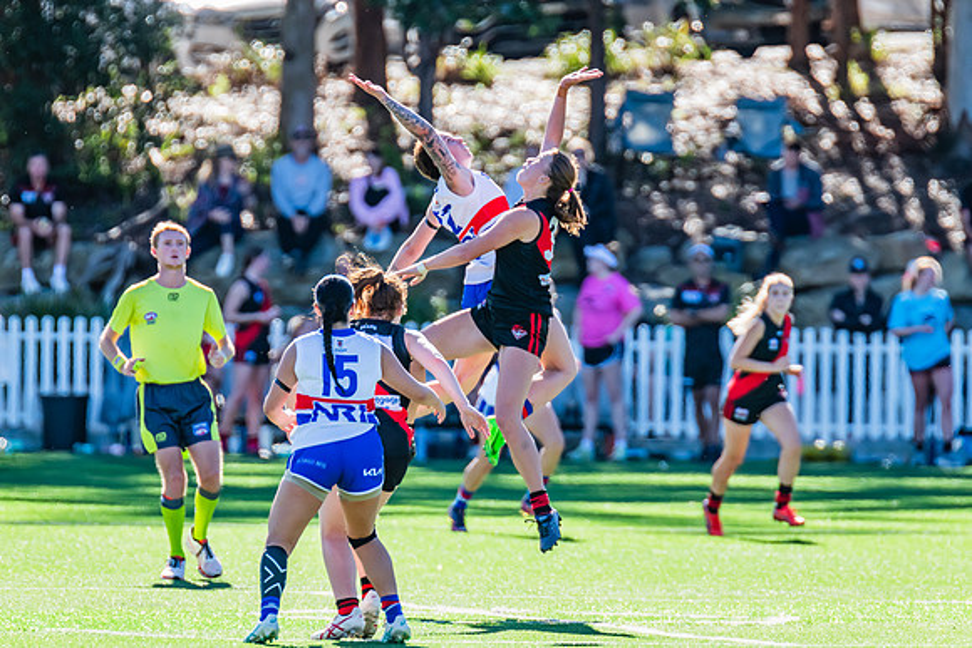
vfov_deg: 2.2
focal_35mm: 624
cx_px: 474
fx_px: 16845
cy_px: 286
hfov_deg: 3.3
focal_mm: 550
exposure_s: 1/1250
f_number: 6.3
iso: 800
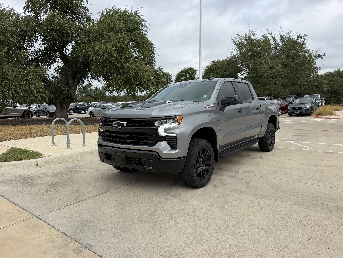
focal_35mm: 24
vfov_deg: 56.8
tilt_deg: -6.2
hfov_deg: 71.6
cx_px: 172
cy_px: 129
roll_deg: +1.9
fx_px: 238
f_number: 1.78
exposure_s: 1/2611
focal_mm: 6.76
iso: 80
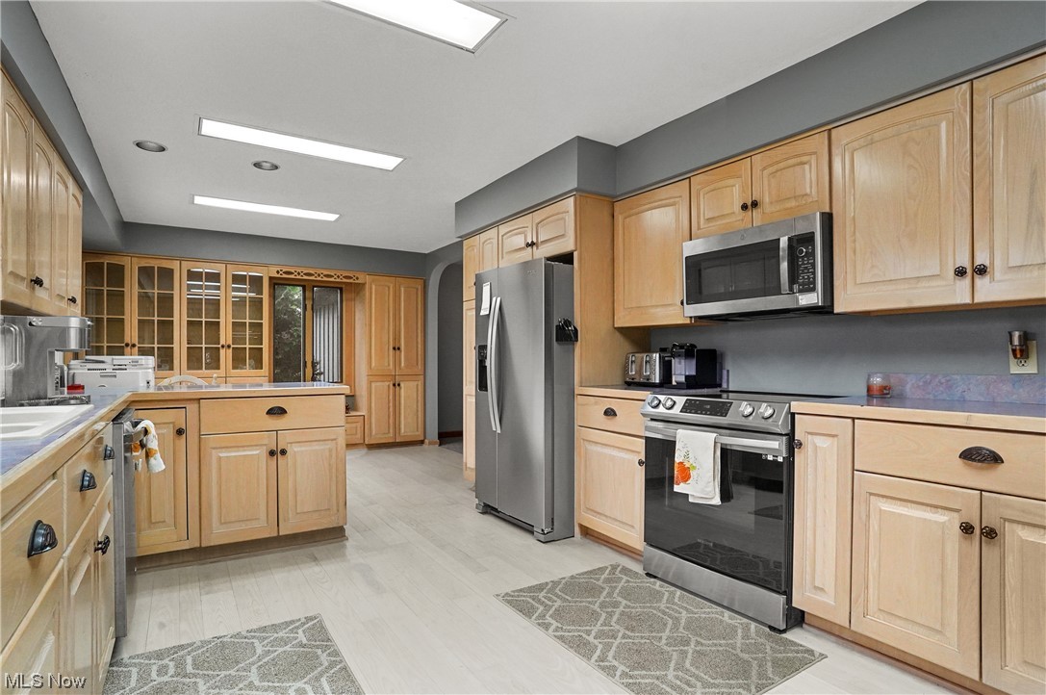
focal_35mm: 18
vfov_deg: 67.2
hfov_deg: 90.1
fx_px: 522
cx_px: 523
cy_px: 348
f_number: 8
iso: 2500
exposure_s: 1/30
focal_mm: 18
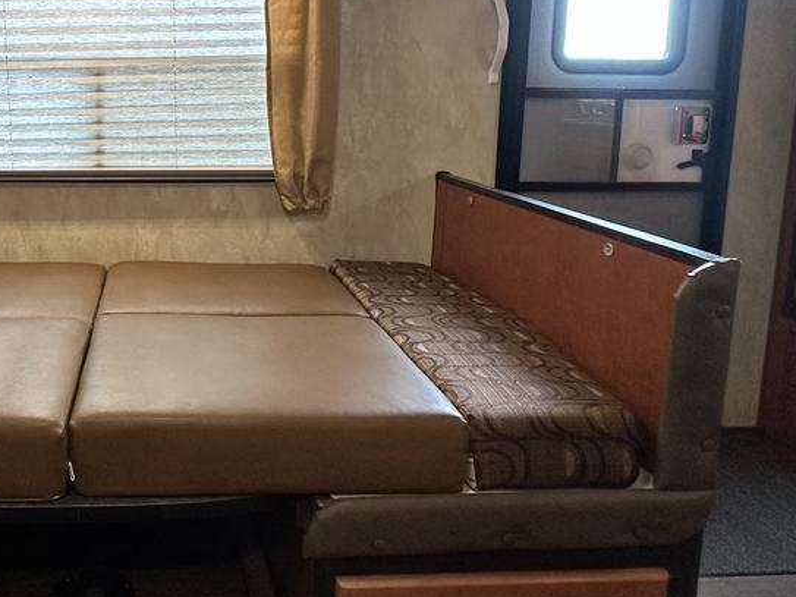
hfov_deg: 52.0
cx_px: 166
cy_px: 169
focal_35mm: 33
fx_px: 759
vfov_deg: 42.0
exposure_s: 1/99
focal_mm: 2.22
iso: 250
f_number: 2.2
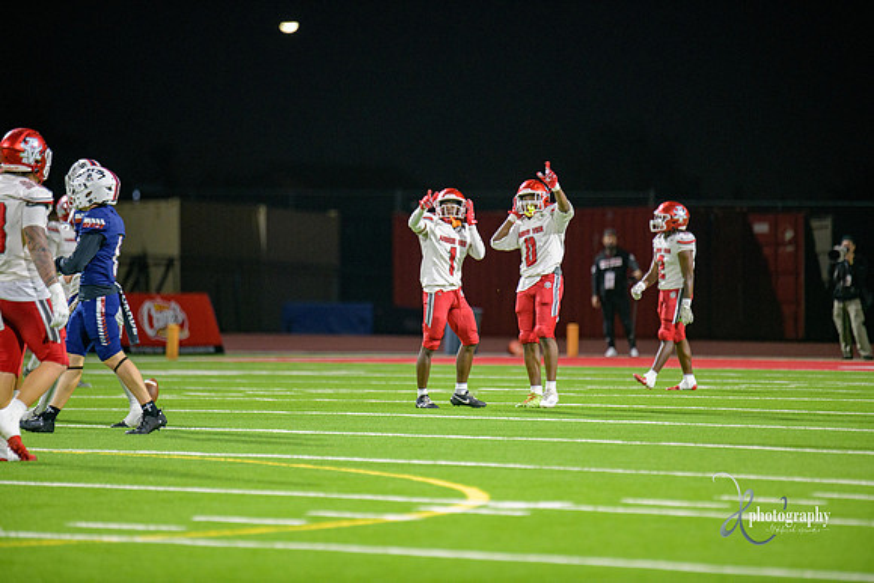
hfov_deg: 6.9
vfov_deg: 4.6
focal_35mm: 300
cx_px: 437
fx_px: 7285
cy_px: 292
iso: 2000
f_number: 2.8
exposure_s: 1/250
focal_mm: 300
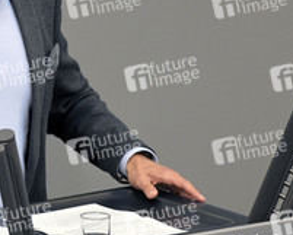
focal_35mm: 864
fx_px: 7496
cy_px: 38
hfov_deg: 2.2
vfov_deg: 1.8
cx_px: -23
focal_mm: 410
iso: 8000
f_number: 5.6
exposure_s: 1/320
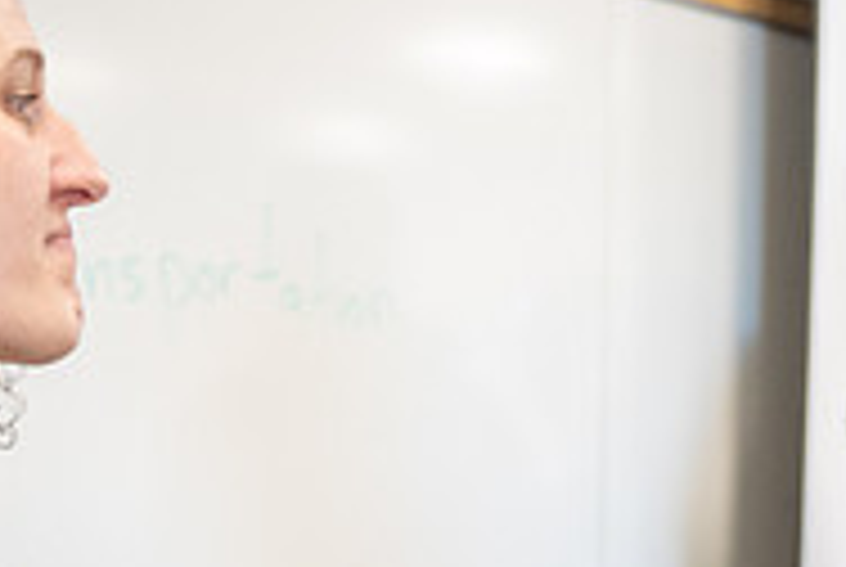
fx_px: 2613
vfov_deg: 12.1
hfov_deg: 18.0
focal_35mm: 111
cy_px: 677
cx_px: 792
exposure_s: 1/160
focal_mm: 36
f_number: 2.8
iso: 2000
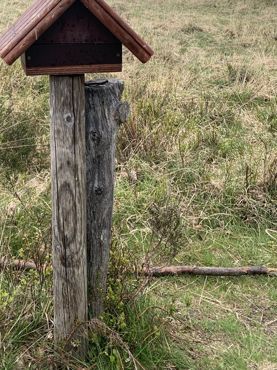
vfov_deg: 39.0
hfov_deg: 30.3
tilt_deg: -9.1
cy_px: 52
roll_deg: +0.0
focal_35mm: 46
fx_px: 491
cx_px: 34
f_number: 1.8
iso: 25
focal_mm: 4.25
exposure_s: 1/500
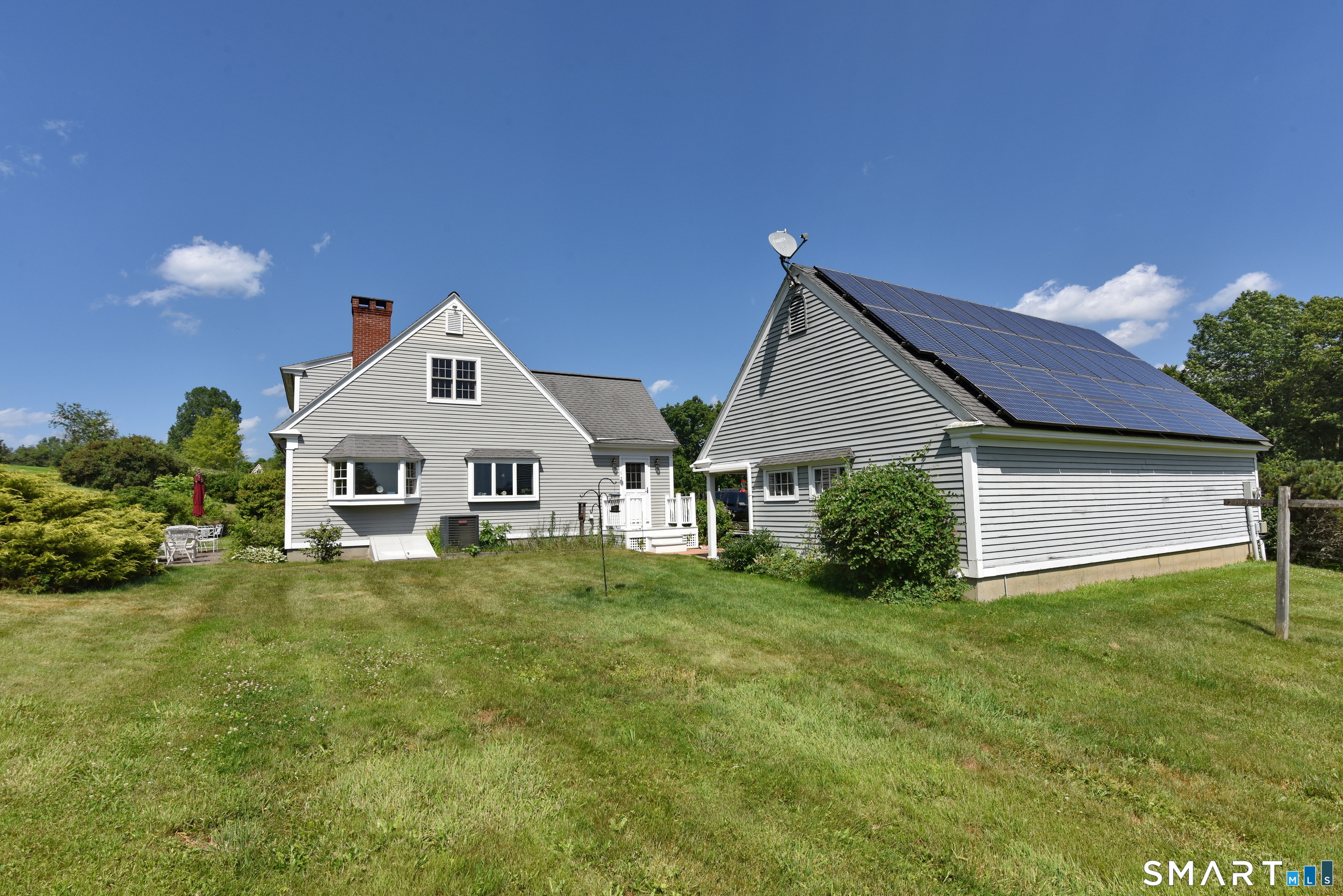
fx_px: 597
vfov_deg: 73.8
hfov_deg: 96.7
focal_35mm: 16
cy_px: 448
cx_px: 672
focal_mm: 16
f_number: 13
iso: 400
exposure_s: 1/640
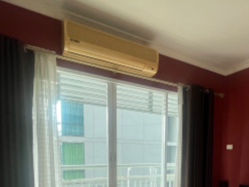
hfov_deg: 59.9
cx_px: 201
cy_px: 167
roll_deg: -2.1
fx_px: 194
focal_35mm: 27
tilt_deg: -4.8
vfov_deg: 46.5
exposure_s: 1/122
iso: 50
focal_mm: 1.57
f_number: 1.8
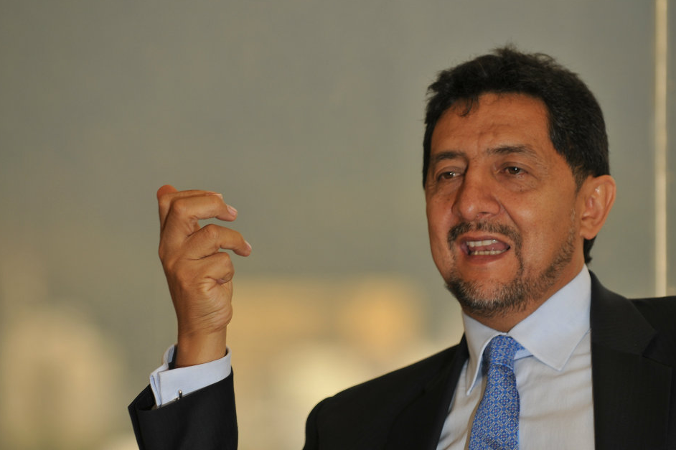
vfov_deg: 5.8
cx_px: 338
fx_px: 4410
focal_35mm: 235
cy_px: 231
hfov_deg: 8.8
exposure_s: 1/250
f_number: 16
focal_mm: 150
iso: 200
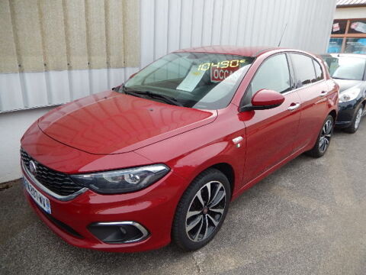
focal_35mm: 25
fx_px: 264
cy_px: 138
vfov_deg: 54.9
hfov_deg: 69.4
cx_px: 183
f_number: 3.4
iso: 125
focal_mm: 4.5
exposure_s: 1/320
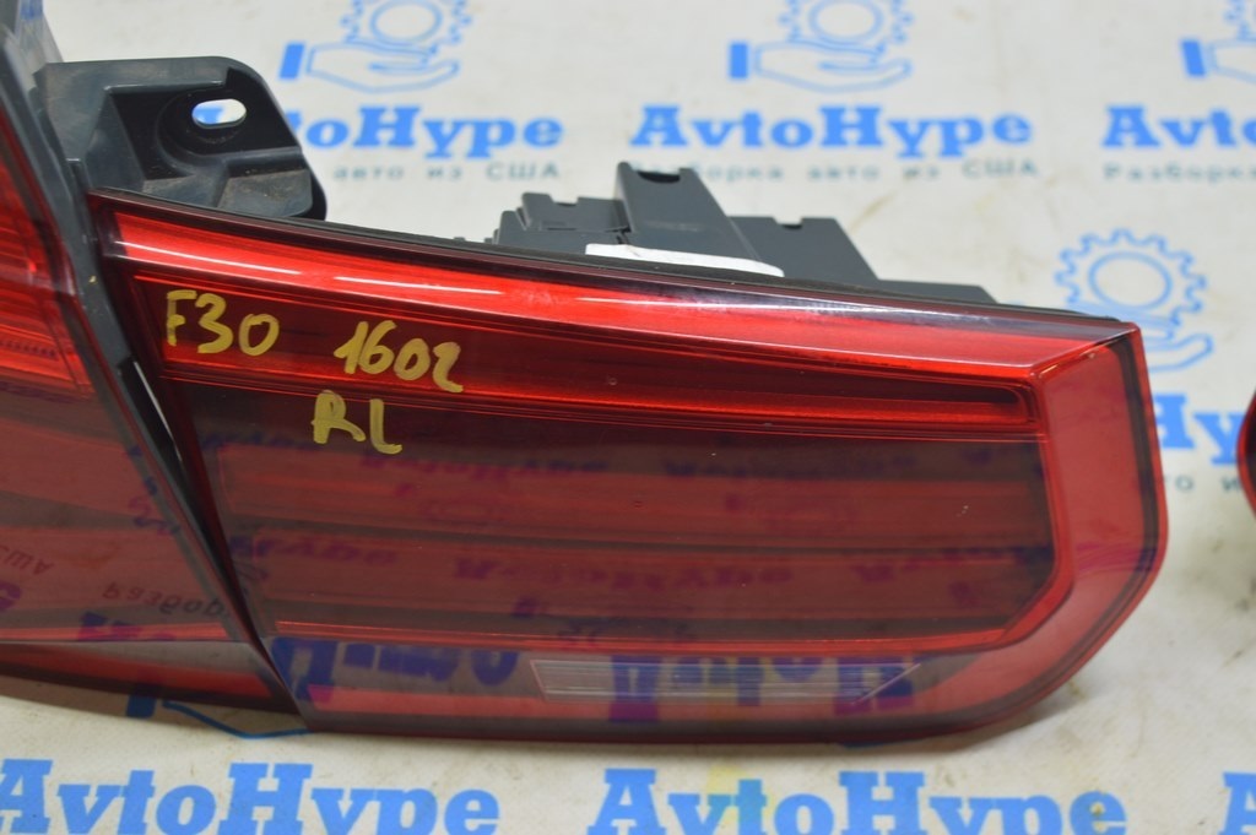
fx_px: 2092
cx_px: 628
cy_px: 418
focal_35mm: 60
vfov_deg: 22.6
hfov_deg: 33.4
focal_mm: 40
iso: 400
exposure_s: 1/20
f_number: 5.6
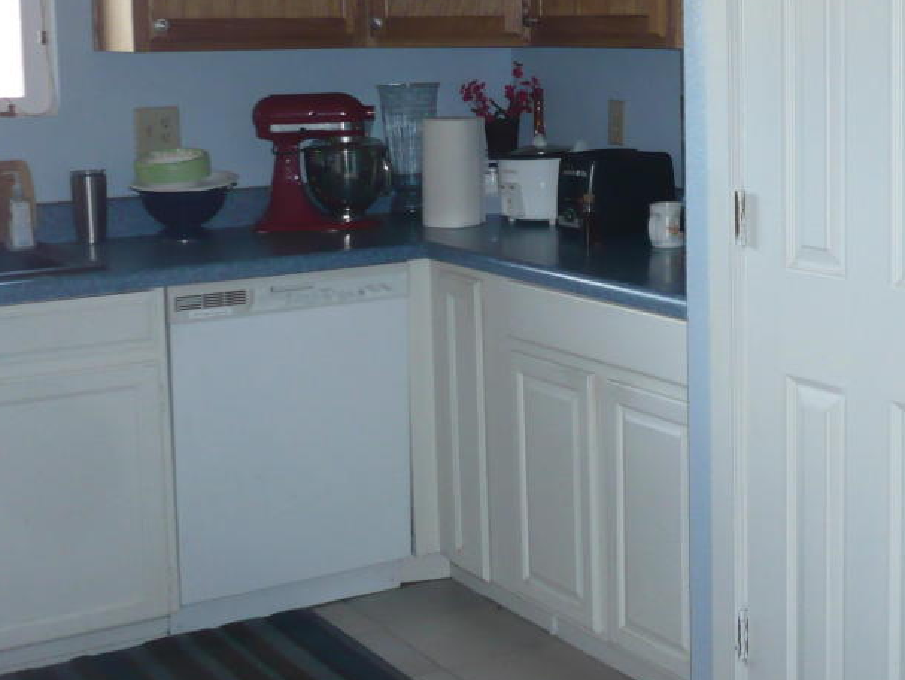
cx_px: 631
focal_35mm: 59
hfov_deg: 32.3
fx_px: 1543
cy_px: 233
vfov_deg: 24.7
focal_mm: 5.8
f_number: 2.8
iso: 200
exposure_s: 1/30
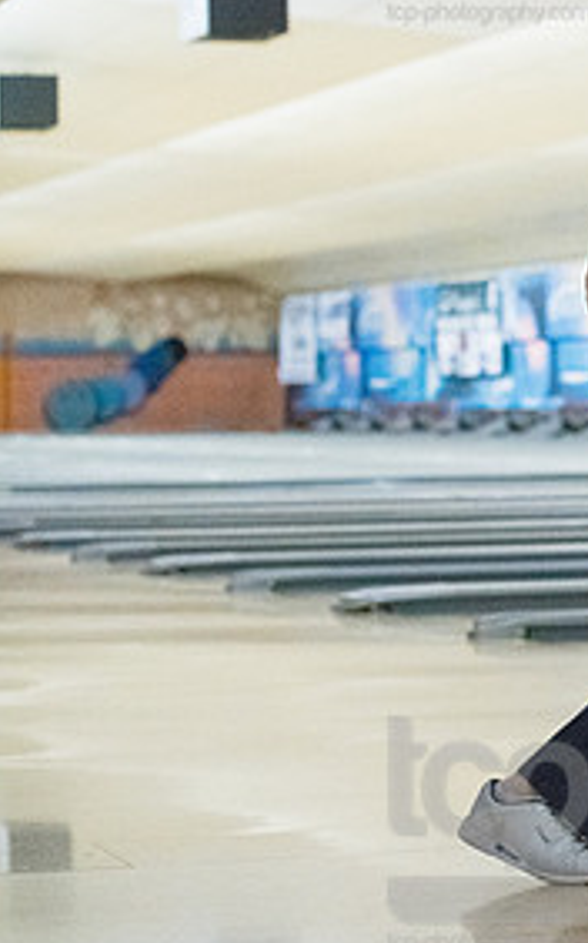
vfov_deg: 14.2
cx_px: 966
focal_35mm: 147
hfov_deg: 8.6
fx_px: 3773
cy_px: 366
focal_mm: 70
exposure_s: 1/1000
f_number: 4
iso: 10000
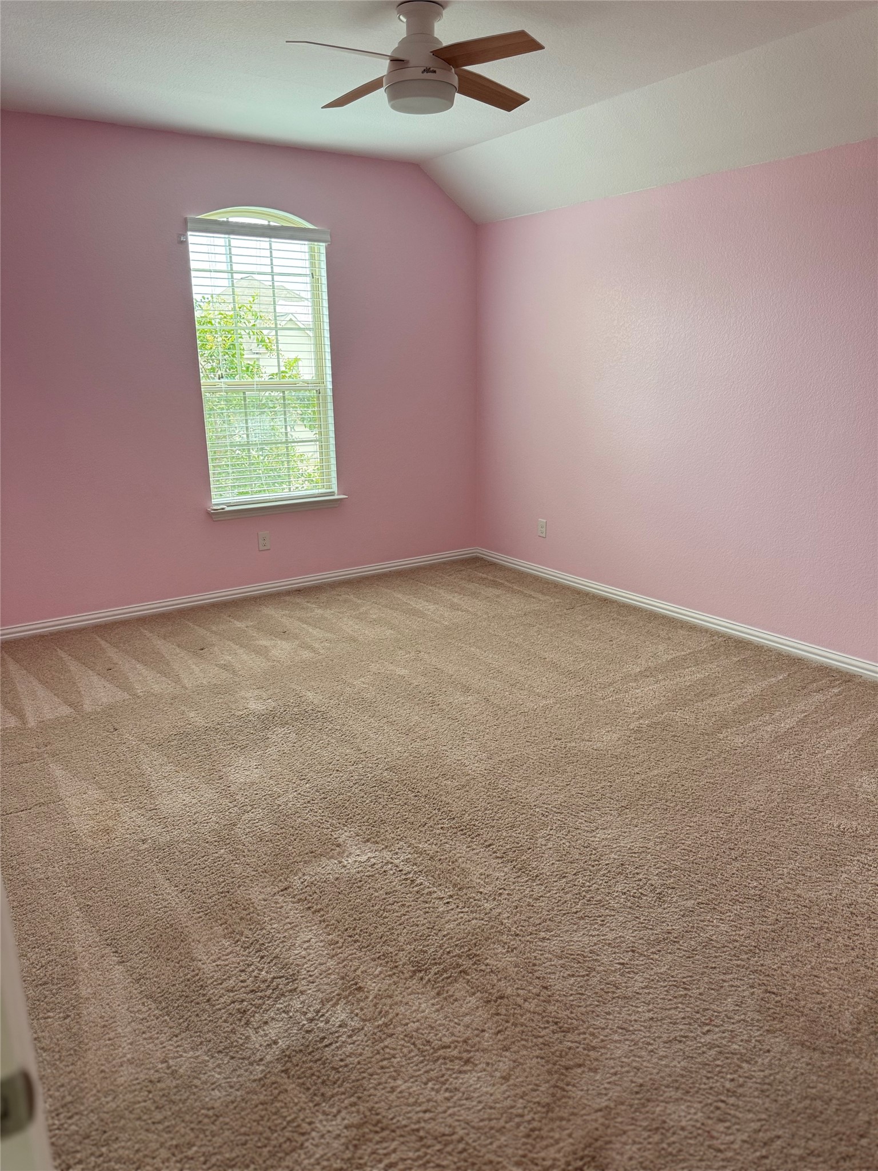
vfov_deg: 71.6
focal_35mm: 24
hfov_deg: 56.8
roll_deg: +1.6
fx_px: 812
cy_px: 586
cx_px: 439
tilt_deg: -15.1
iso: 200
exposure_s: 1/121
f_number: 1.78
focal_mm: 6.76
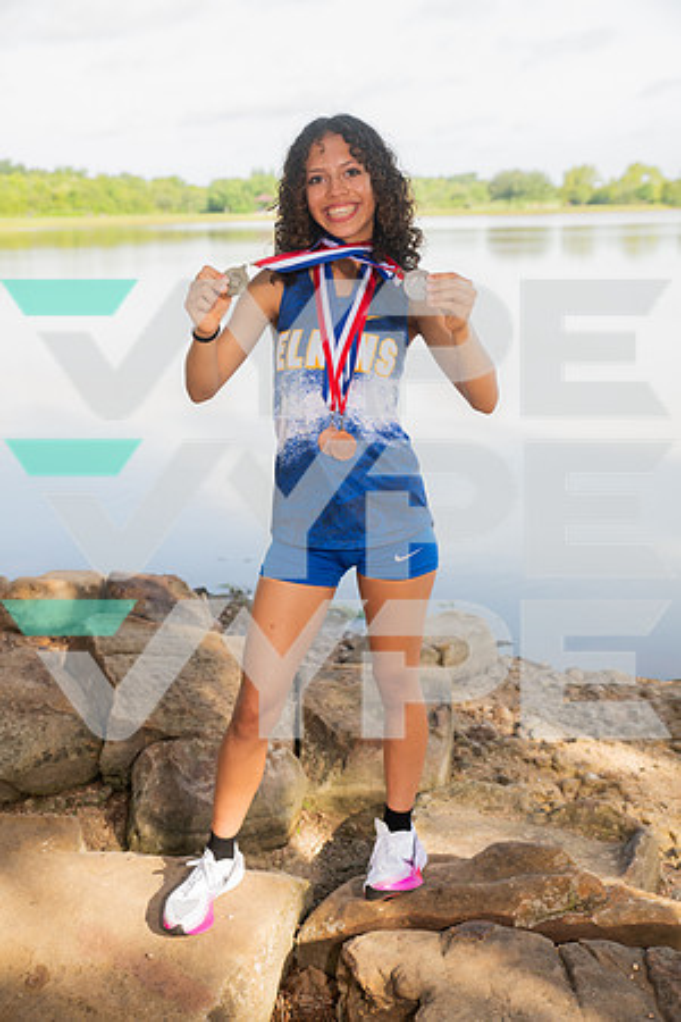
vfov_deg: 42.7
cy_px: 511
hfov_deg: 29.2
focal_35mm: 46
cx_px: 340
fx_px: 1305
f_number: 4.5
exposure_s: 1/400
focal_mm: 46
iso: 250
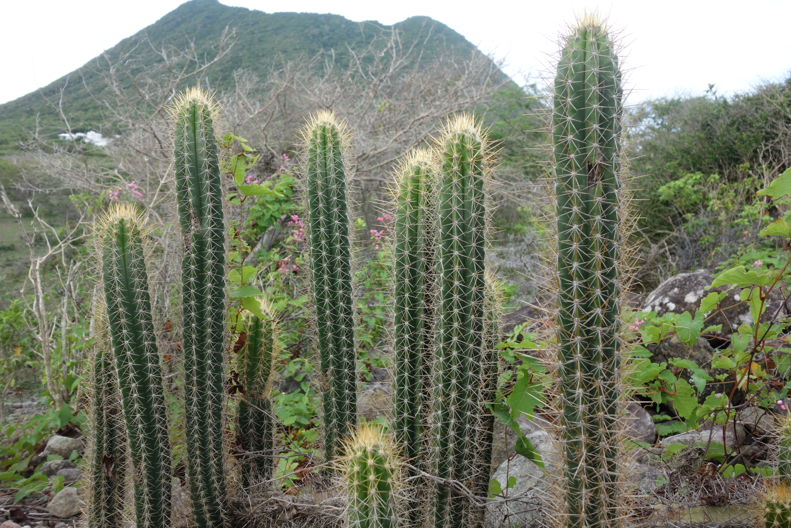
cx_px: 396
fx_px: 615
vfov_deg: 46.4
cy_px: 264
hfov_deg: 65.5
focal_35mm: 28
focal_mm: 10.4
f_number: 5.6
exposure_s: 1/125
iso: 125
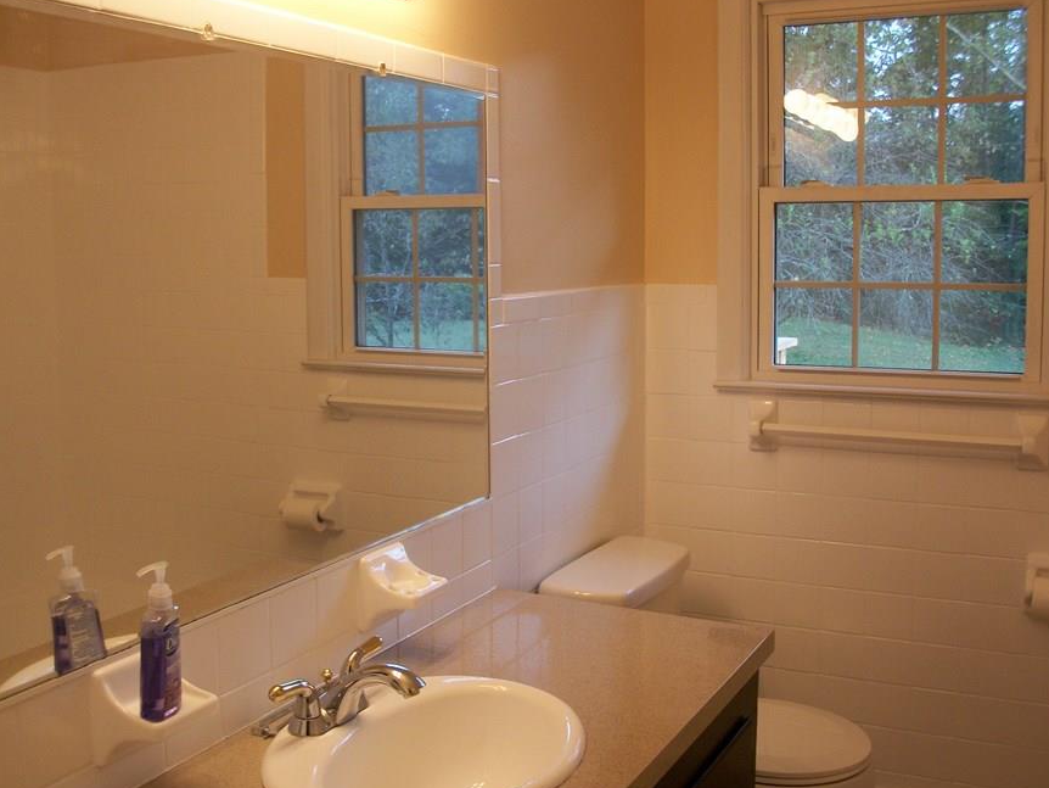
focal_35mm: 38
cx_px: 503
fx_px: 1152
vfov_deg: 37.7
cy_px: 375
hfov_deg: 49.0
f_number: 2.9
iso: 80
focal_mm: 5.7
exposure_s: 1/60
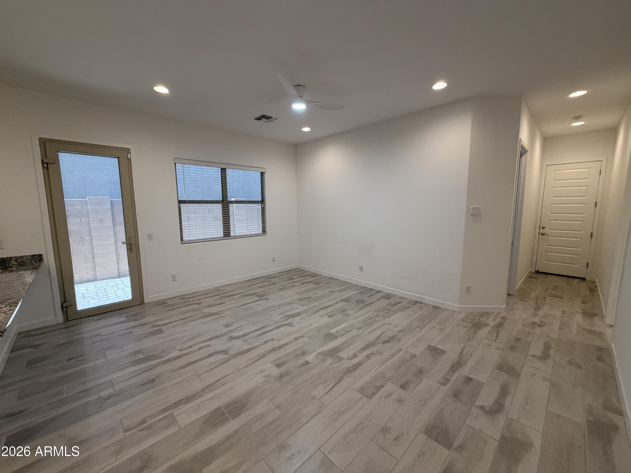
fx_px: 255
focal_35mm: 14
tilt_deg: -6.3
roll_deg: +0.4
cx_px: 316
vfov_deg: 85.7
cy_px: 236
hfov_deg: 102.1
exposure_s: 1/120
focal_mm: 2.22
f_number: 2.2
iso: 250
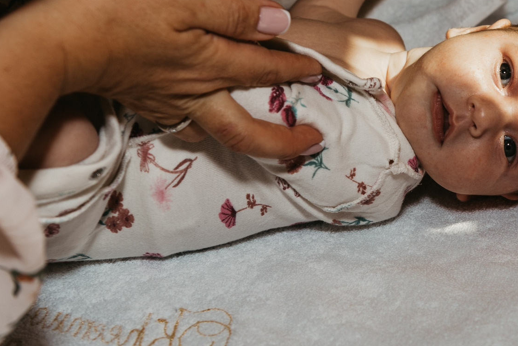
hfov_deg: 20.6
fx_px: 1381
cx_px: 506
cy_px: 11
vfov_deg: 14.1
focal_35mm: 96
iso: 160
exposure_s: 1/160
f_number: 4
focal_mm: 42
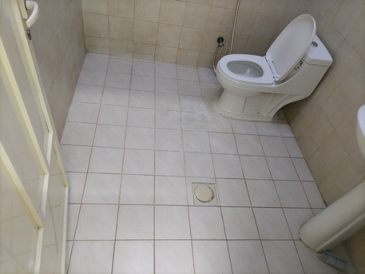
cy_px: 137
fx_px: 274
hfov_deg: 67.3
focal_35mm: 26
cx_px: 182
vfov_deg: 53.1
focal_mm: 4.7
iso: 677
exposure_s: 1/33.3
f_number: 1.8
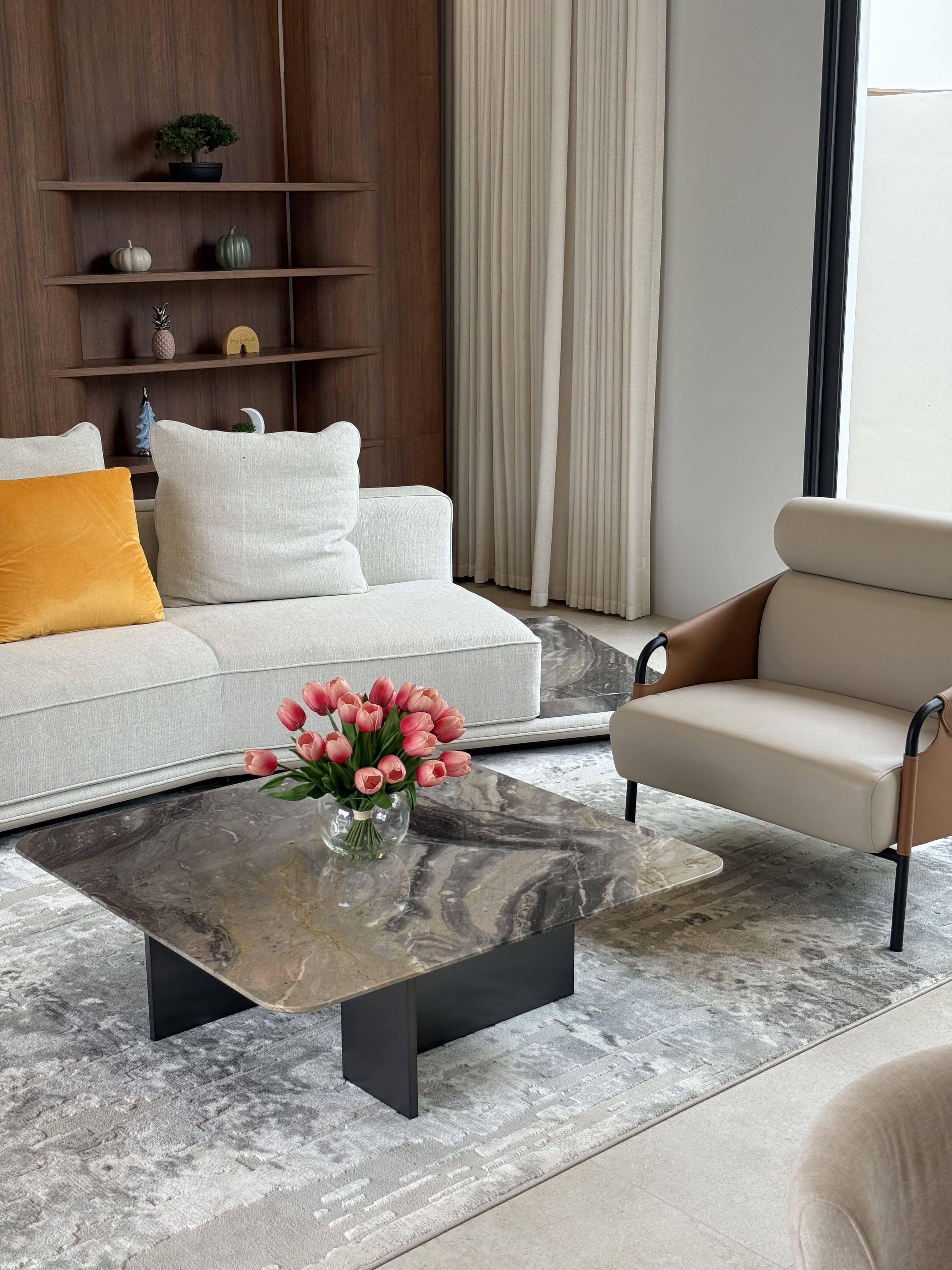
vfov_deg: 39.7
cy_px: 635
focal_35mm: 48
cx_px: 476
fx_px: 1760
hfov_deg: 30.3
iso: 64
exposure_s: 1/274
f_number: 1.78
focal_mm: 6.76
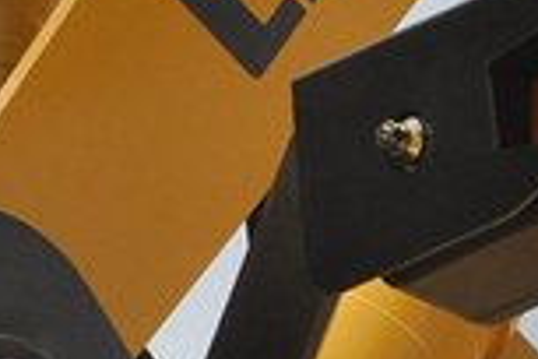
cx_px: -14
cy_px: -128
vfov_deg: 7.8
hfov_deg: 11.7
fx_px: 2585
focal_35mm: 173
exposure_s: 1/800
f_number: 14
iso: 1250
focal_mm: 22
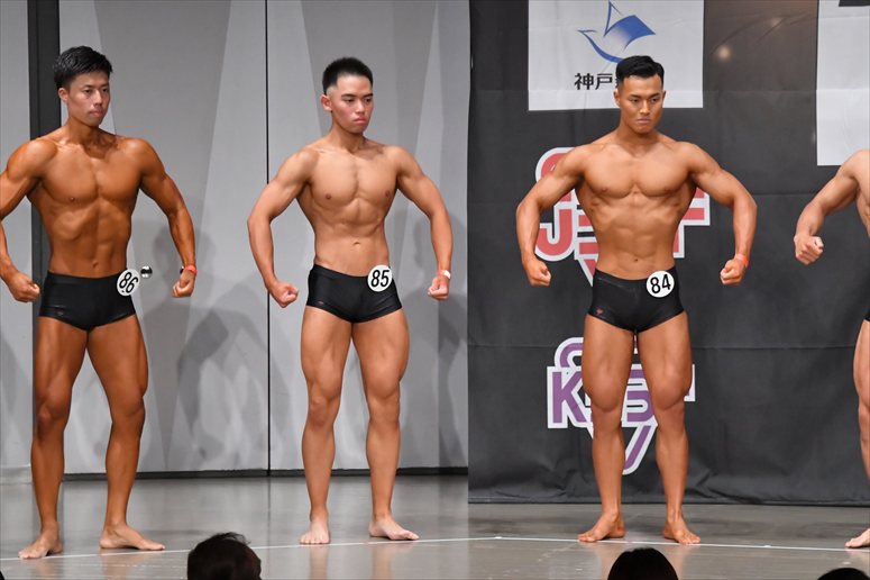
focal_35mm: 217
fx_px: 5242
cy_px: 290
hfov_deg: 9.5
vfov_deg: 6.3
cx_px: 435
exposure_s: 1/400
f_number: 5.6
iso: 6400
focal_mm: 145
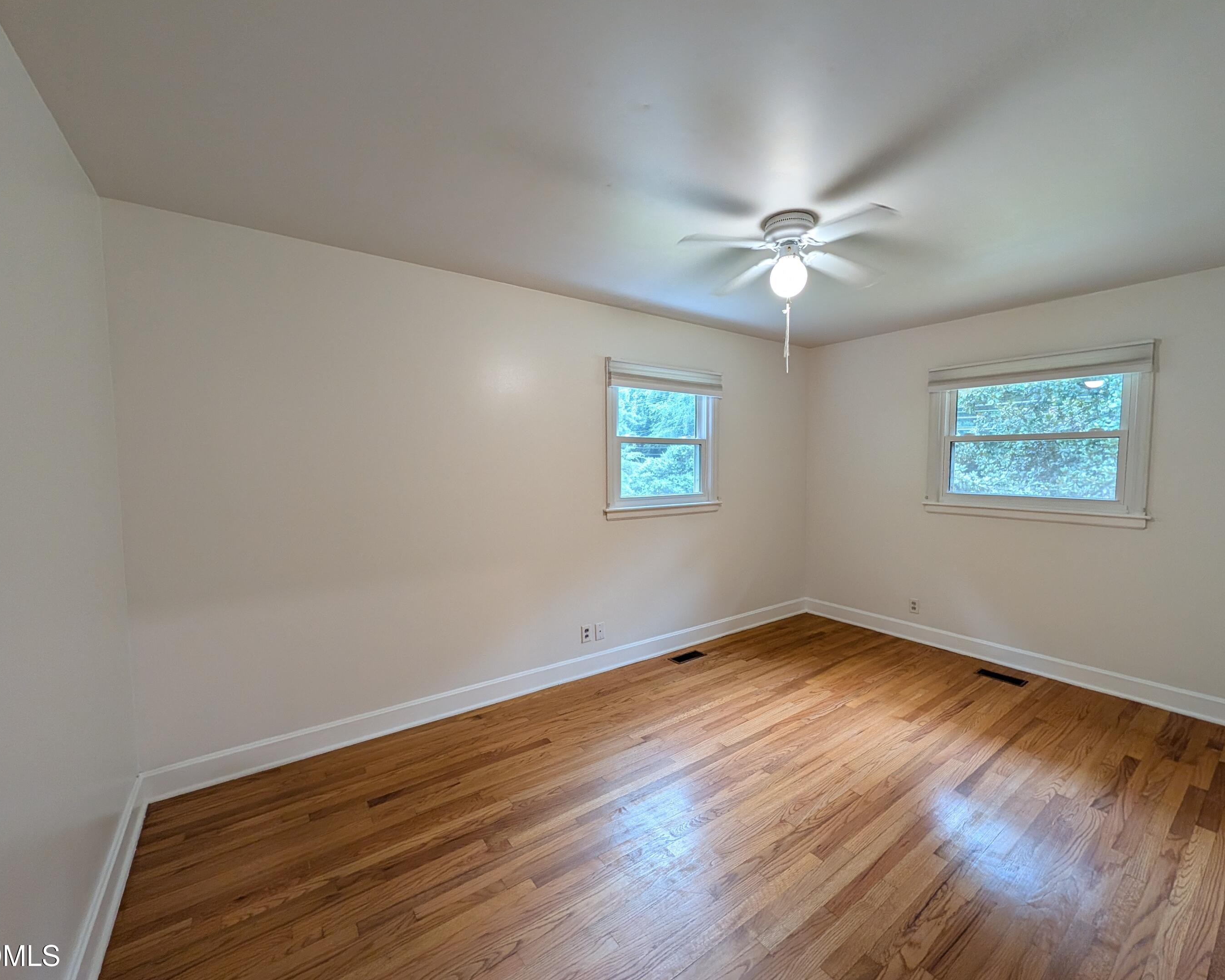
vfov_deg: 92.2
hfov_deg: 104.6
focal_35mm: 13
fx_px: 471
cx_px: 658
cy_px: 492
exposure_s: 1/60
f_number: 1.7
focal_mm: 2.02
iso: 170
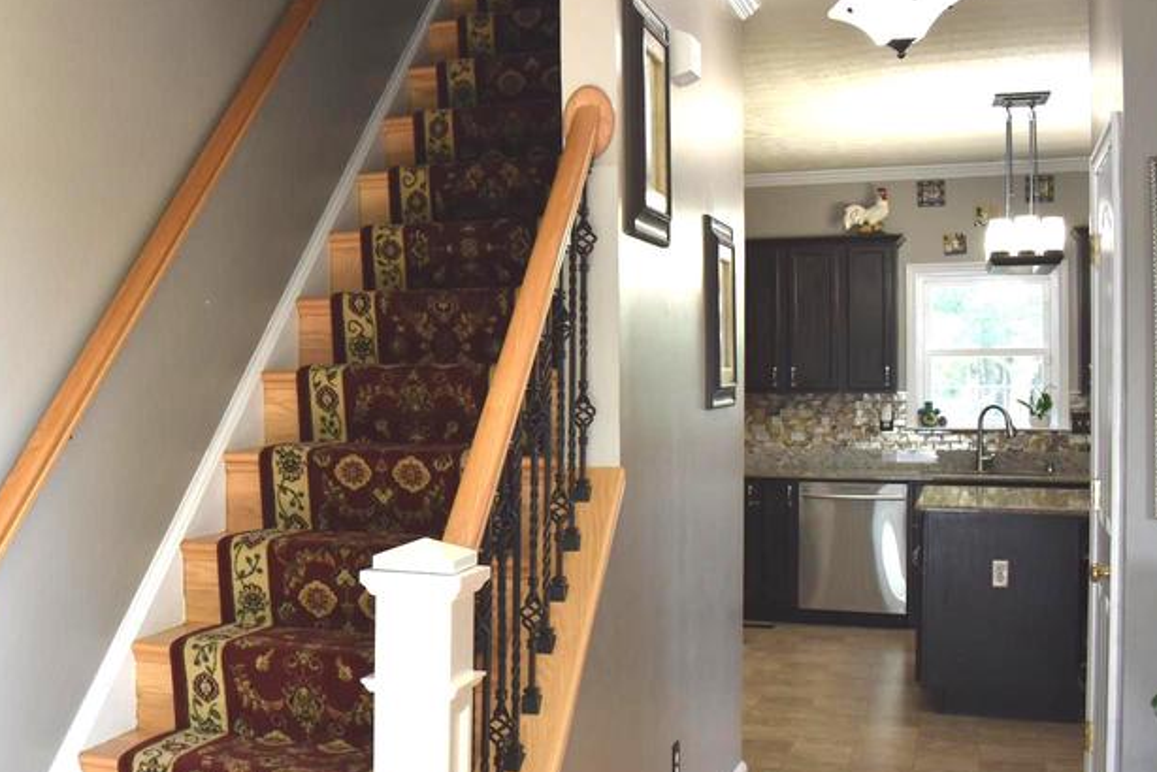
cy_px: 389
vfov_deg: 29.9
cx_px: 219
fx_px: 1447
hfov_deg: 41.6
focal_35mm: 45
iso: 400
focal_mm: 18
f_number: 4.5
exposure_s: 1/80
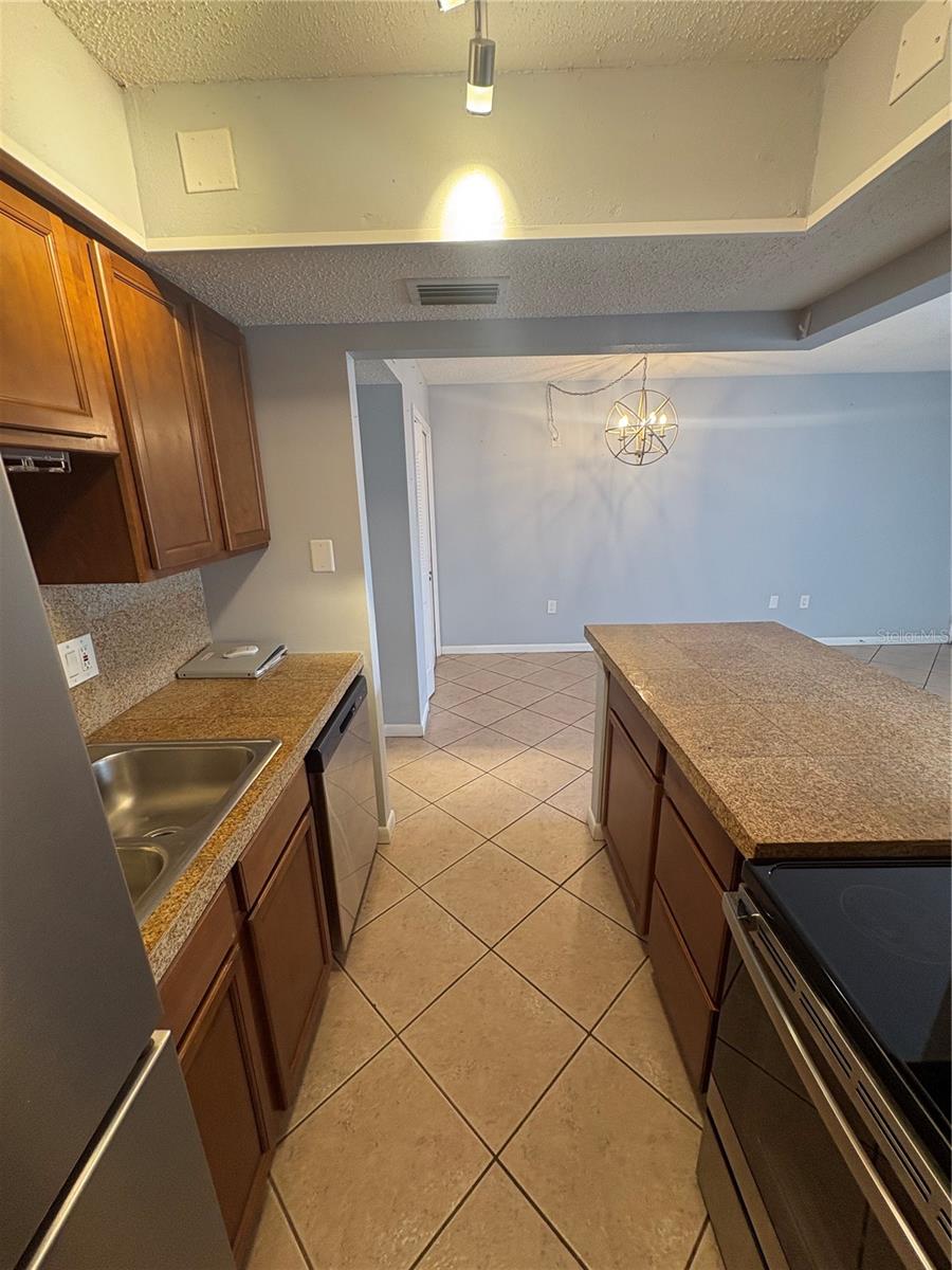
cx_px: 476
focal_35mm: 14
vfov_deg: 102.1
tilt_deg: -16.5
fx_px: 513
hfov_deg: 85.7
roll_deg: +1.7
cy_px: 635
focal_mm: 2.22
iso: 160
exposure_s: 1/60
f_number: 2.2
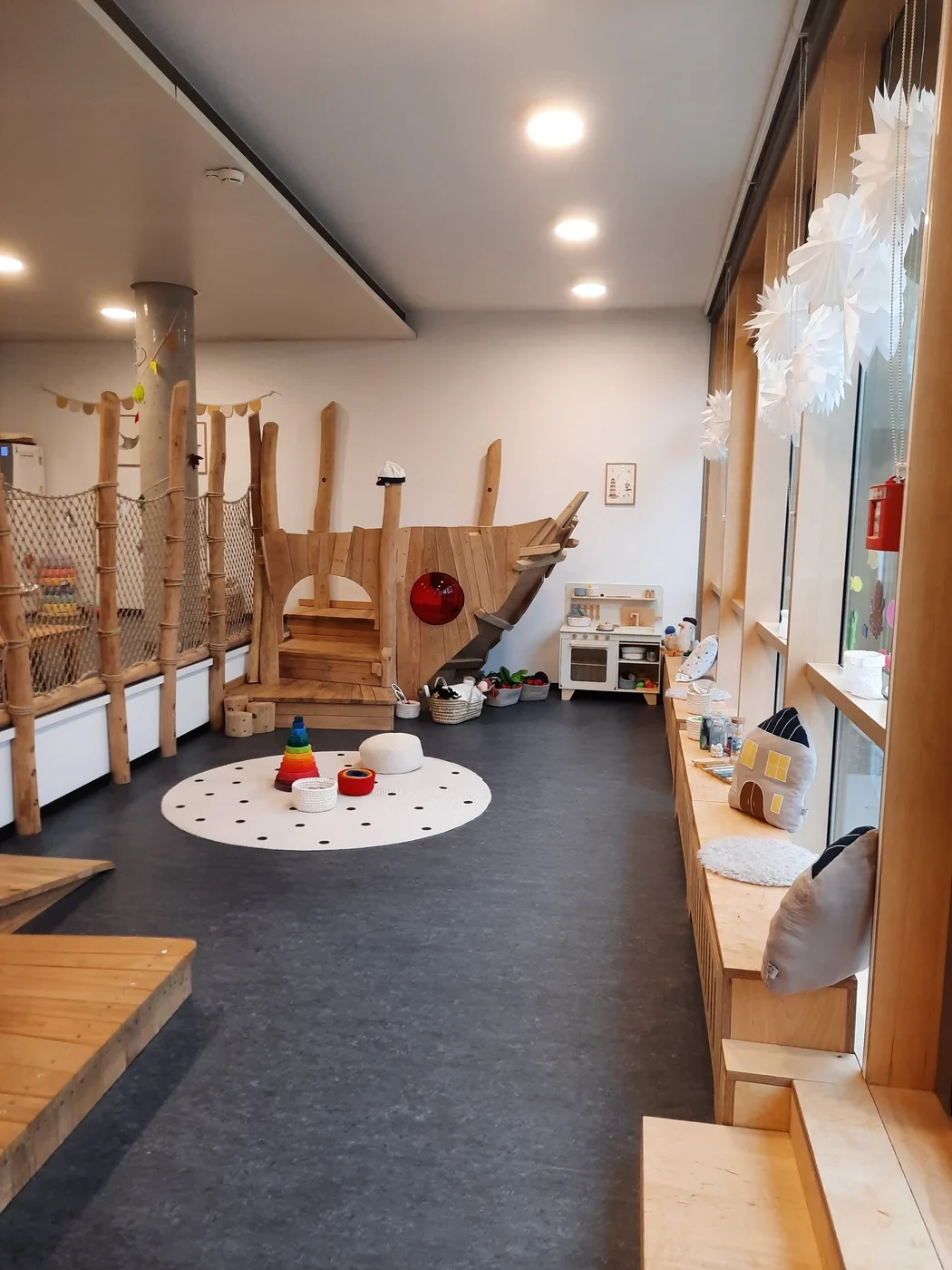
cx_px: 476
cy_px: 635
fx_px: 917
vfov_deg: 69.4
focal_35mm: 25
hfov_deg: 54.9
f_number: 2
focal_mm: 4.6
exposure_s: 1/60
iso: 160
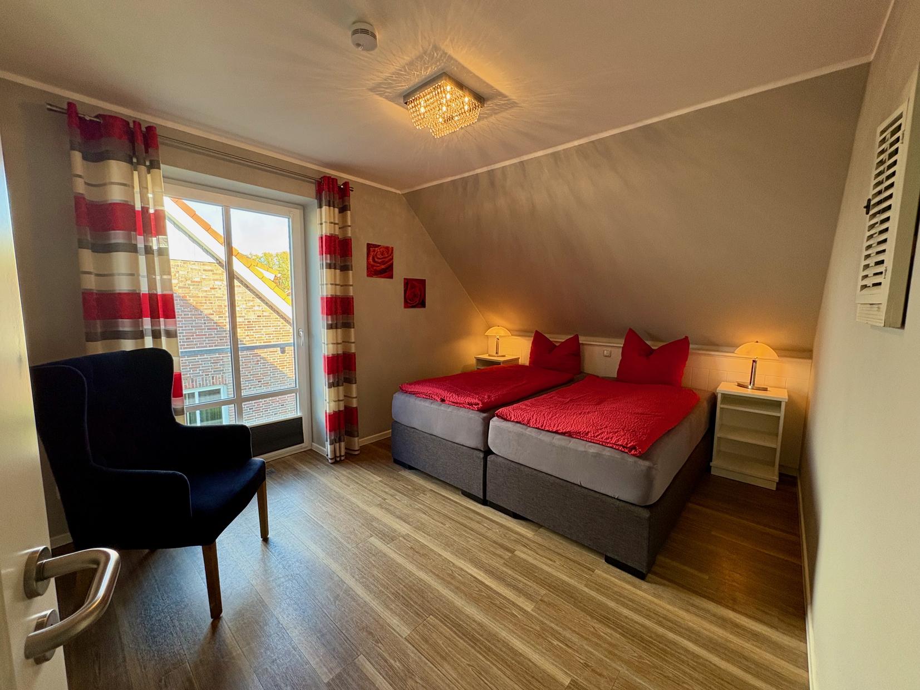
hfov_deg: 102.1
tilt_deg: -7.2
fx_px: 372
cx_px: 460
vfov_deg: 85.7
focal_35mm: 14
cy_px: 345
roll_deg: +0.2
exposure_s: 1/100
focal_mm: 2.22
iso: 320
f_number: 2.2
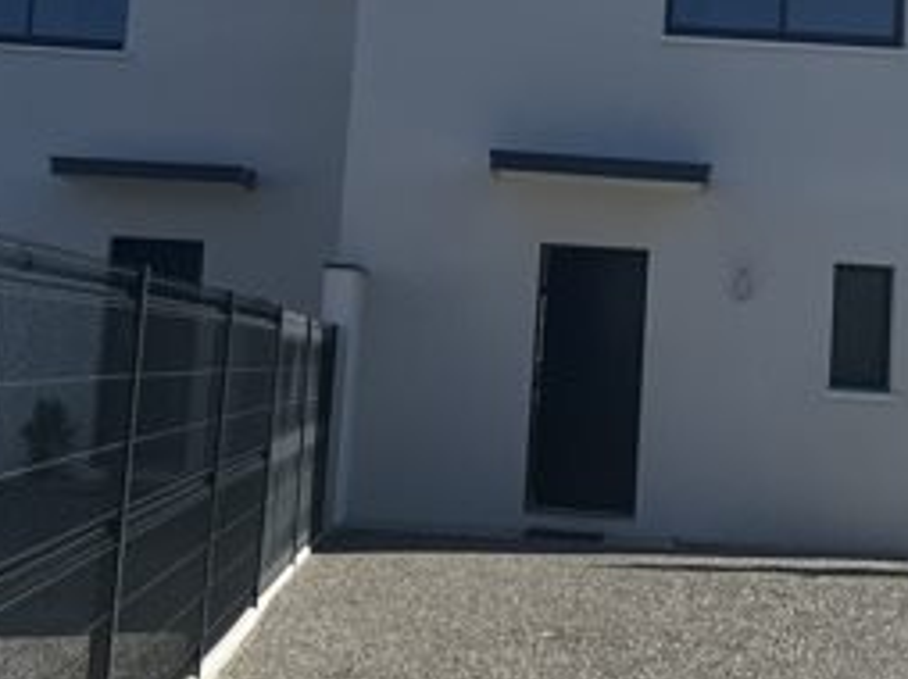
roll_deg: +0.6
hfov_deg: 23.8
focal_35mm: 82
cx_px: 604
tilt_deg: +4.7
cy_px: 114
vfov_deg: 17.8
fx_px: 2149
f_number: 1.6
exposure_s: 1/3413
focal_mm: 5.1
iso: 50
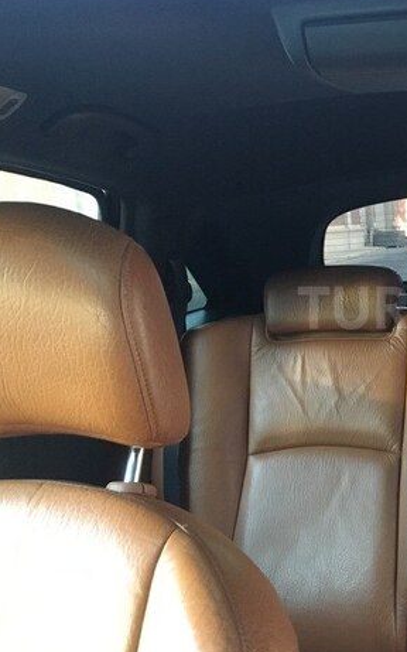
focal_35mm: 44
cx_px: 442
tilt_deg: -6.6
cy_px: 308
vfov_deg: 45.3
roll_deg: +3.2
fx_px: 781
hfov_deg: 26.9
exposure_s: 1/17
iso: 250
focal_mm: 4.15
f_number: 2.2
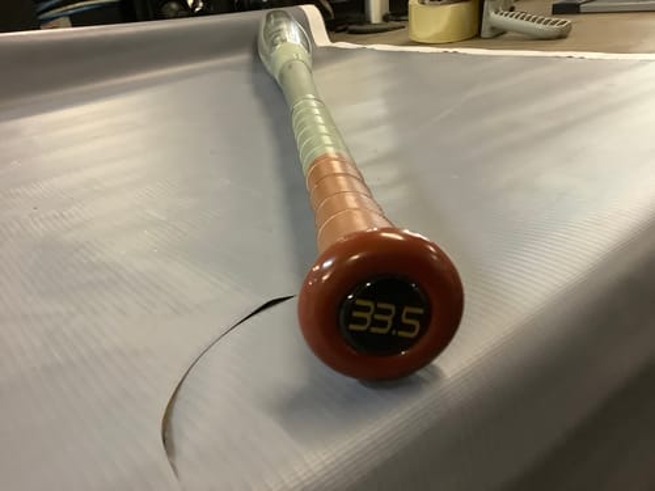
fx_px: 587
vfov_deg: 45.4
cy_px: 246
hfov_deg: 58.4
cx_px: 328
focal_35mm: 31
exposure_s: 1/33
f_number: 2.4
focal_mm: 3.3
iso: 320
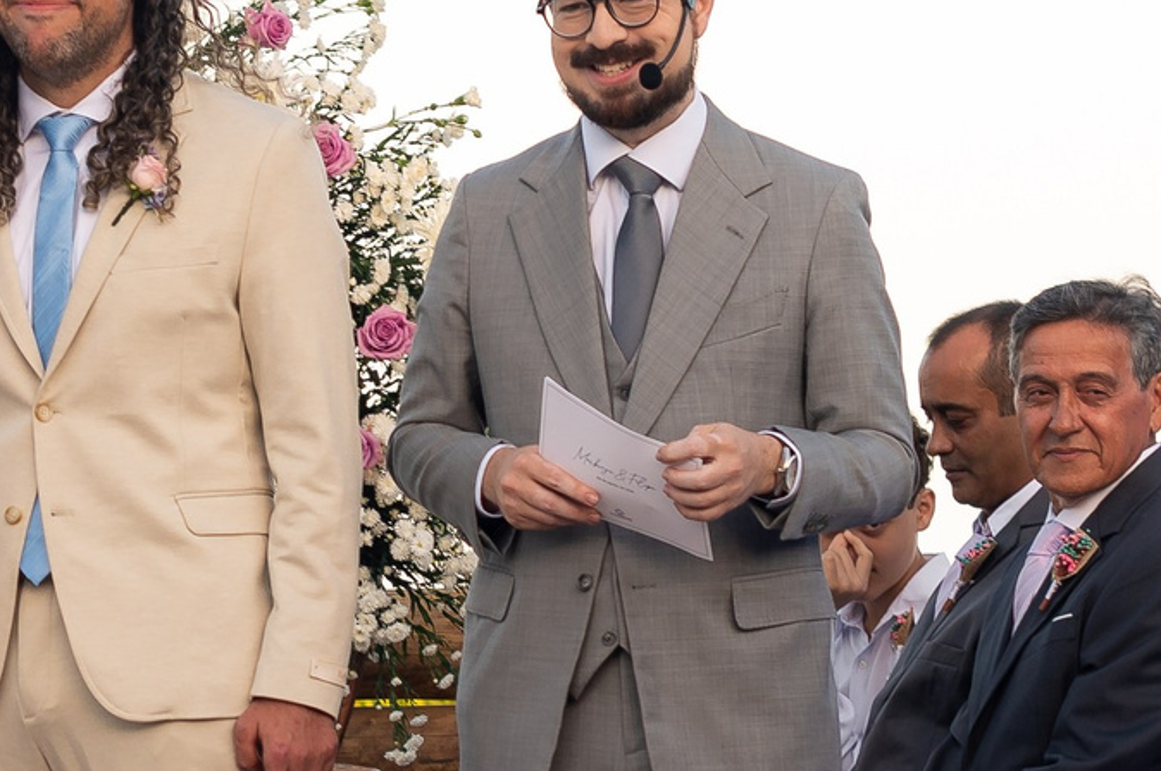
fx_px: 6121
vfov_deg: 7.2
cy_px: 645
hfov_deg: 10.7
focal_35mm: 190
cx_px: -158
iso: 125
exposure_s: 1/320
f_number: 3.2
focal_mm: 50
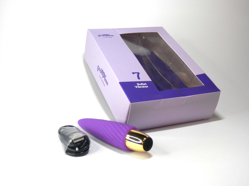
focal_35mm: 40
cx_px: 124
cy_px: 93
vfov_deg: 36.0
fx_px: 288
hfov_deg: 46.8
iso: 100
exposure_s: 1/80
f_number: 3.7
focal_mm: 7.3
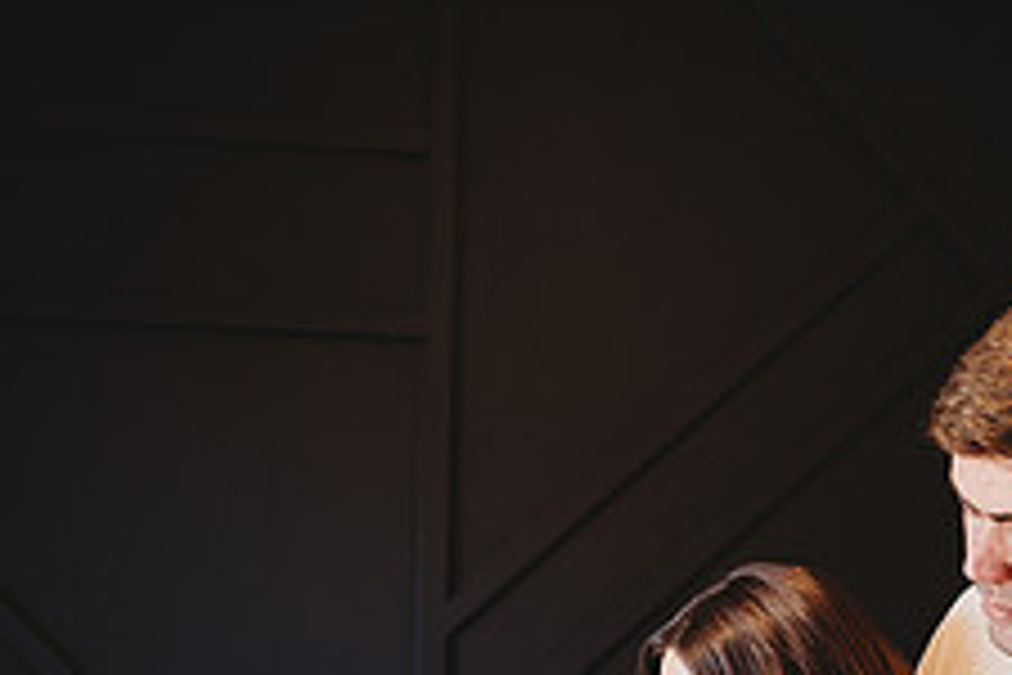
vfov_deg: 20.8
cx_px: 729
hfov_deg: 31.9
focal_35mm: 62
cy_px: 754
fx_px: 1743
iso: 320
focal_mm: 24
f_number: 2
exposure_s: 1/200
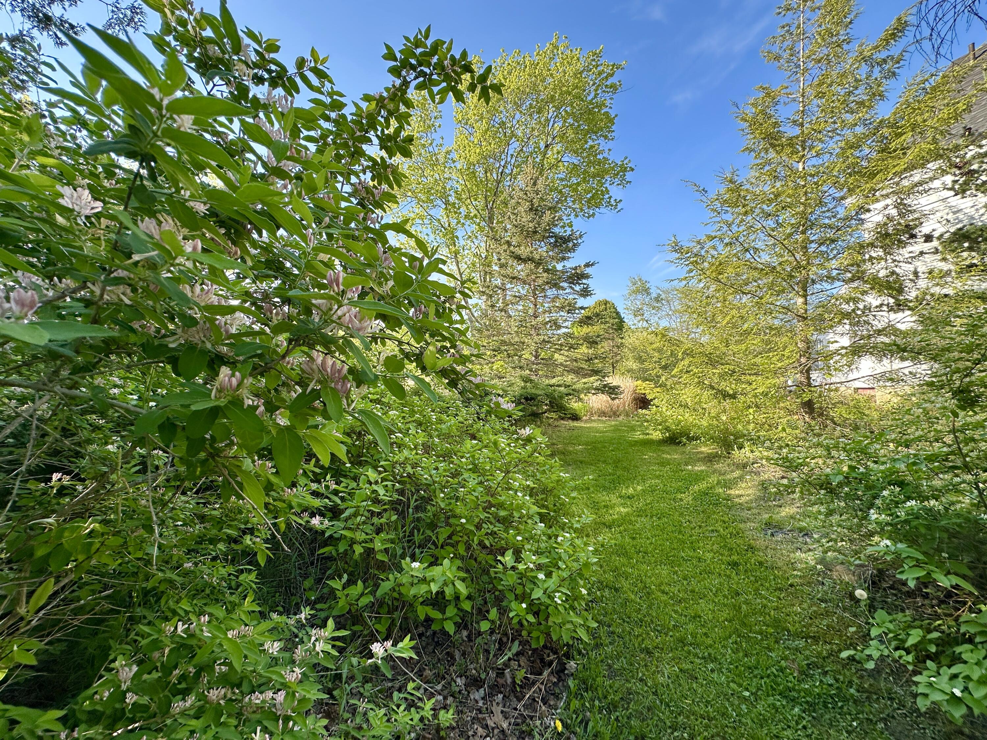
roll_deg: -0.5
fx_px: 399
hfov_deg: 102.1
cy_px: 370
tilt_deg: +3.9
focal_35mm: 14
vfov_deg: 85.7
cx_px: 494
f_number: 2.2
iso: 40
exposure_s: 1/334
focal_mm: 2.22
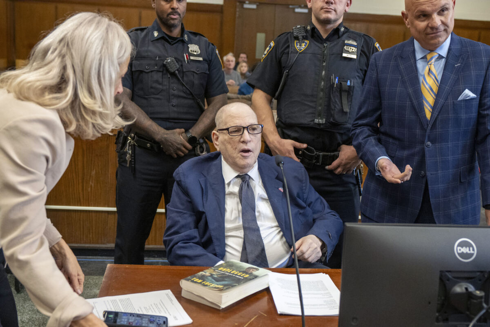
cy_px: 164
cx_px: 245
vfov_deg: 31.2
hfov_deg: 45.4
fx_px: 585
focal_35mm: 43
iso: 3200
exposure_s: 1/250
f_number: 2.8
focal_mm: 29
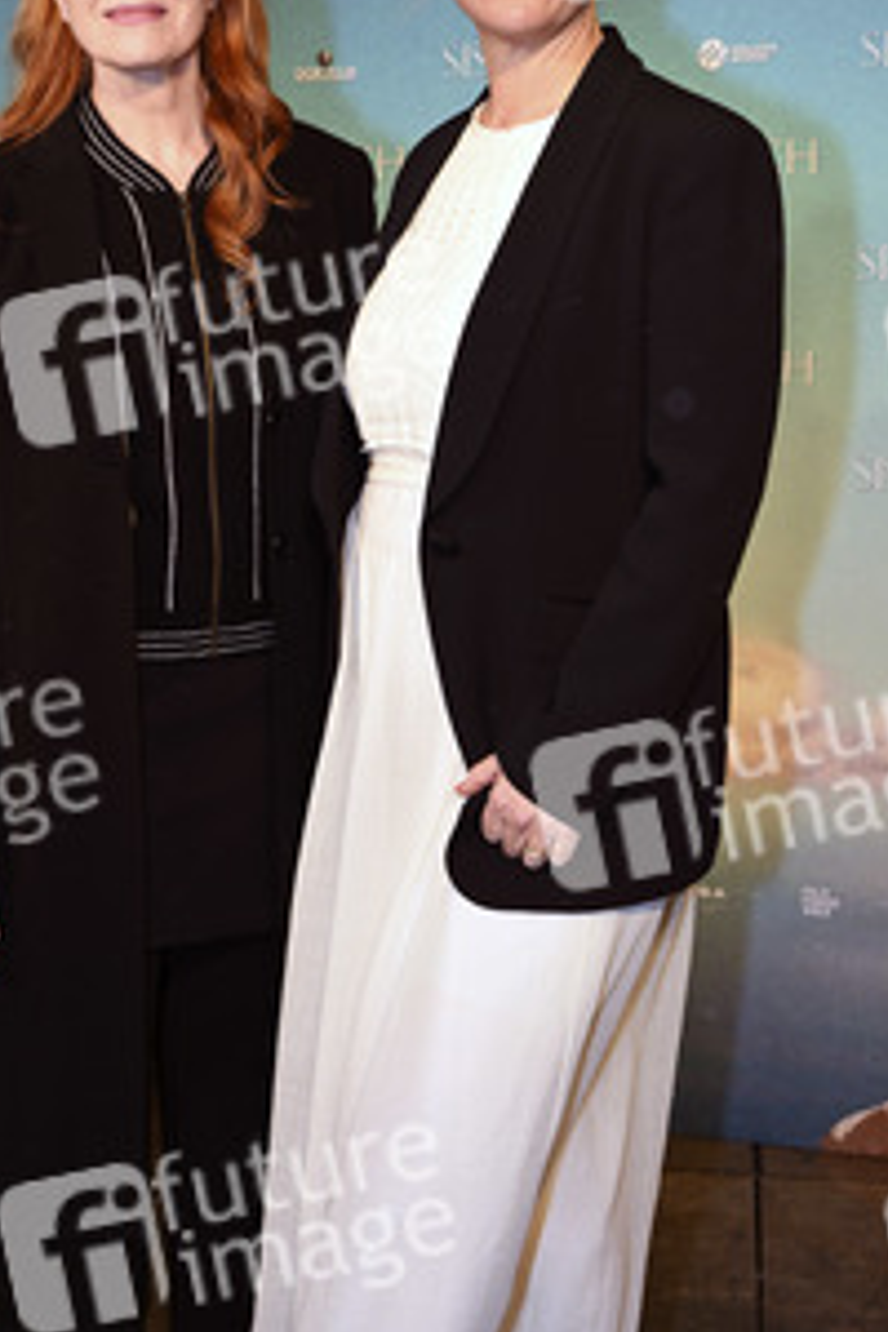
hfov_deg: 24.2
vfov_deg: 35.6
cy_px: 564
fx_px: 2072
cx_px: 355
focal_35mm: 56
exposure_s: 1/125
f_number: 5
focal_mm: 42
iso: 1000
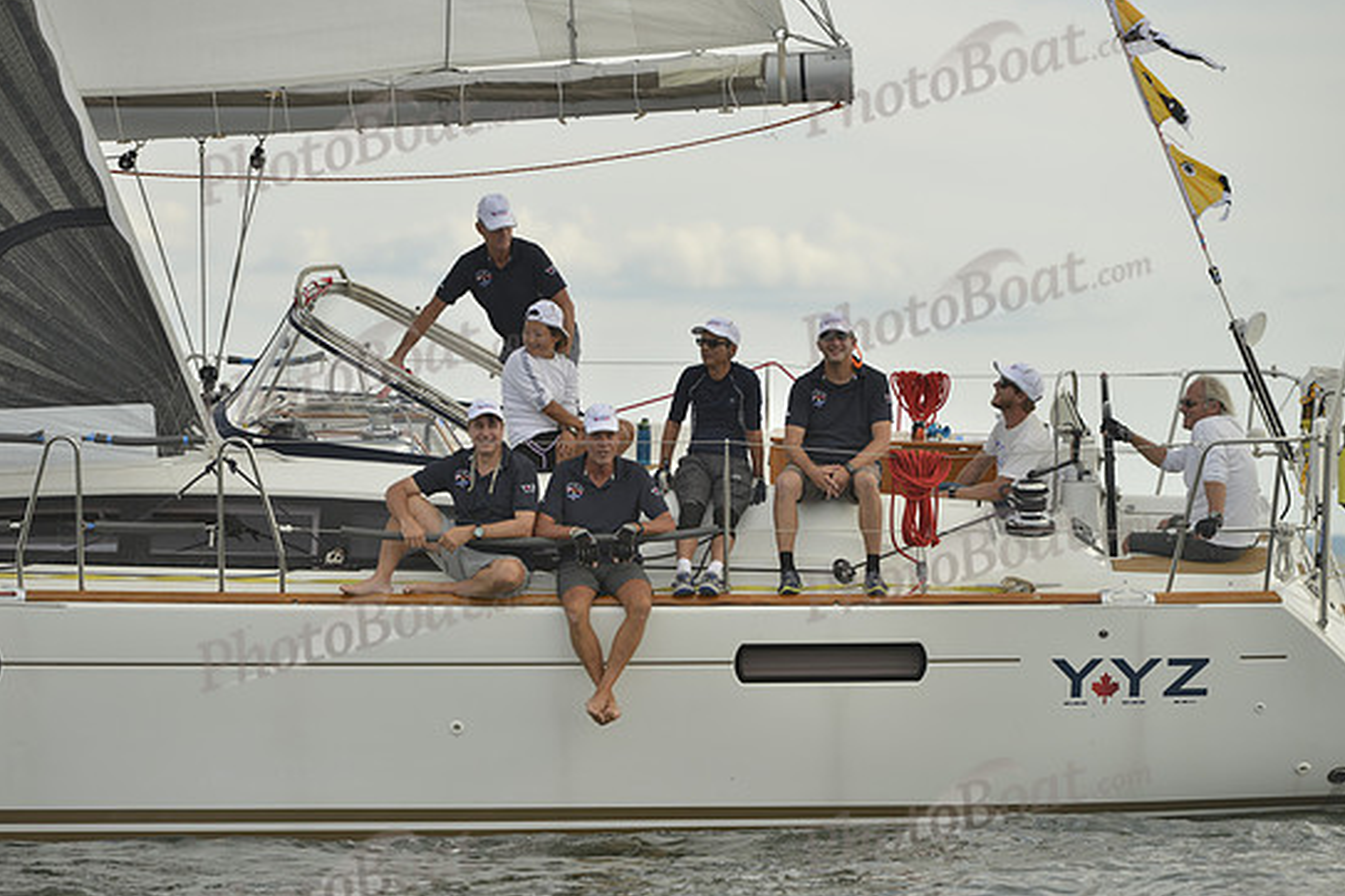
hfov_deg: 12.0
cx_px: 676
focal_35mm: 171
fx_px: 6388
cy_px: 464
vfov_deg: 8.0
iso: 200
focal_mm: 160
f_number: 5
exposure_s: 1/1250
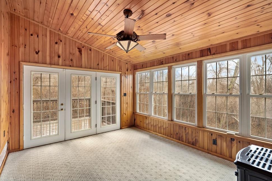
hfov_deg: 93.2
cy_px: 90
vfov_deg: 70.4
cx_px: 130
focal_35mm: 17
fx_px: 128
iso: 125
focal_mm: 16
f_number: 3.2
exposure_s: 1/40
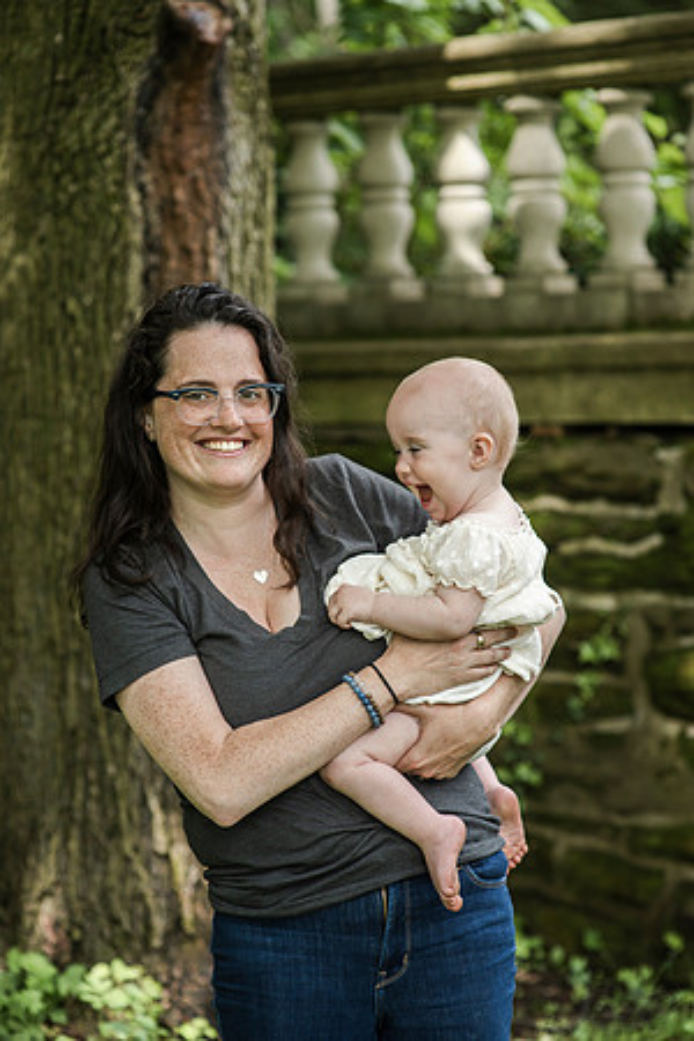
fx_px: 2458
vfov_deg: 23.9
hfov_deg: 16.1
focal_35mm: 85
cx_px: 347
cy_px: 520
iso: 800
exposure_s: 1/1600
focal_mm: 85
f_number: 3.5
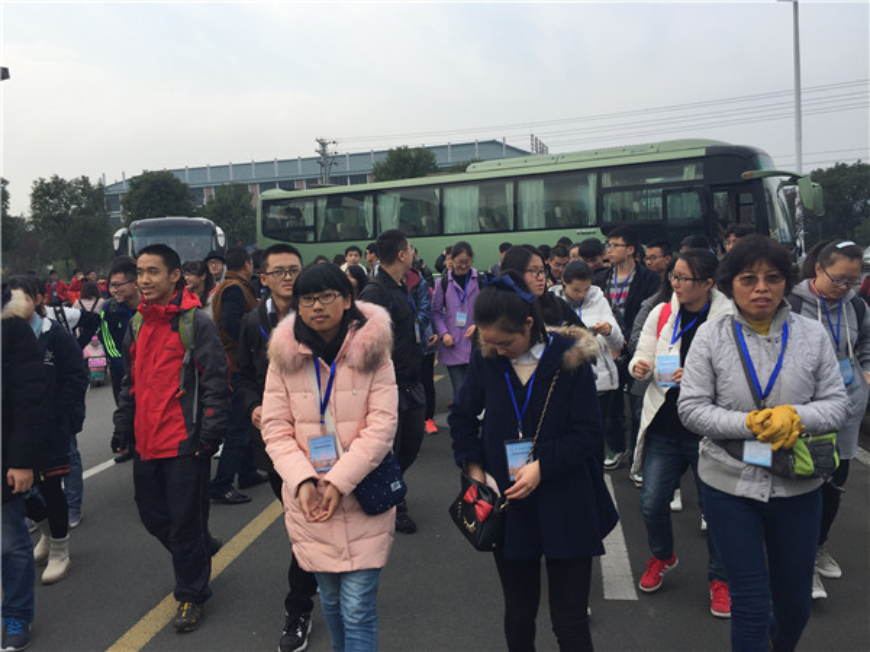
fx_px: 729
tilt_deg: -3.4
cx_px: 435
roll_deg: +1.1
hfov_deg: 61.7
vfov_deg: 48.2
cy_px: 326
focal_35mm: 29
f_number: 2.2
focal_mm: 4.15
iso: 32
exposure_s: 1/989
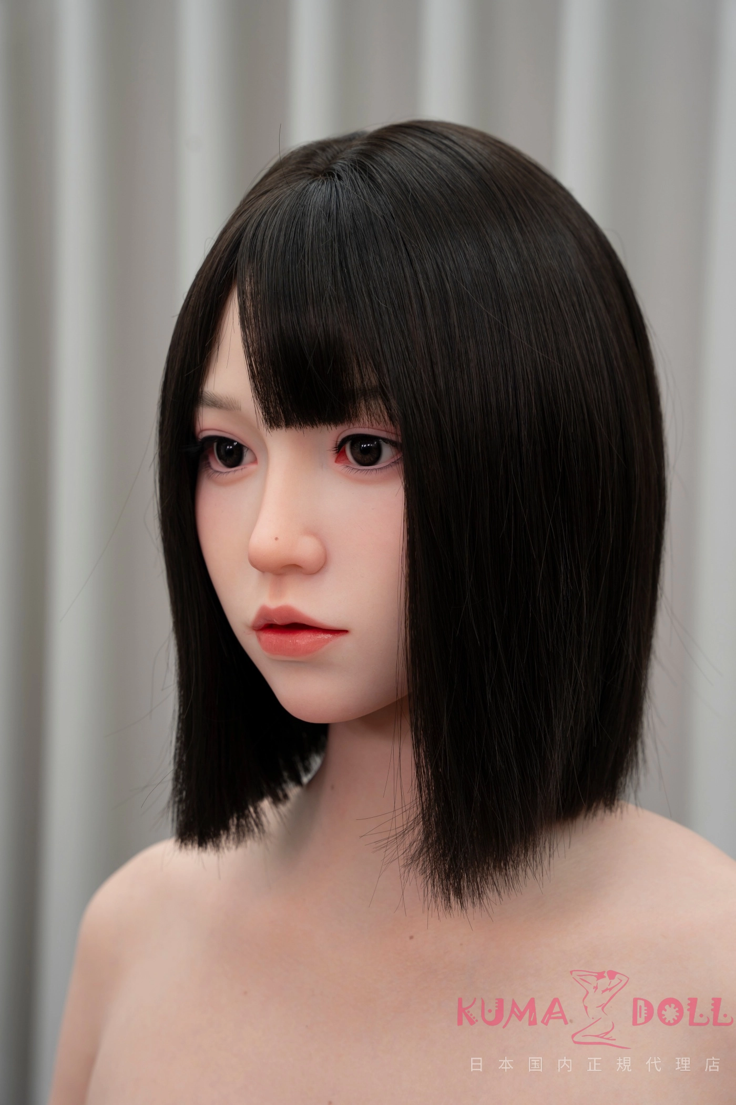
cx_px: 368
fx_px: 2146
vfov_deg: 28.8
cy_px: 552
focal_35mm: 70
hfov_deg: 19.5
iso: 250
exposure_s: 1/100
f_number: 5.6
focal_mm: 70
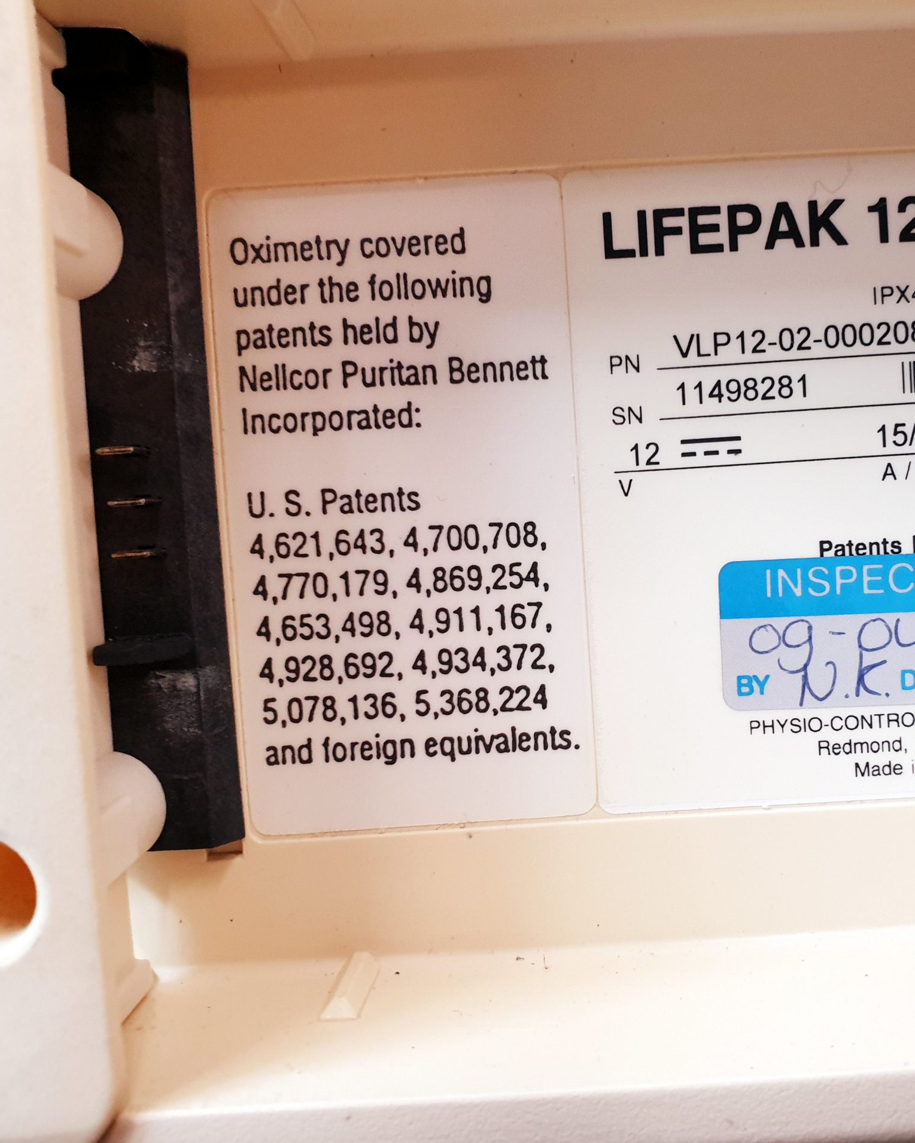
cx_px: 581
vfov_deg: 52.8
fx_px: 1151
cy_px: 573
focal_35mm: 34
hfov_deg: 43.0
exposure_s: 1/33
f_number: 2.4
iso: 320
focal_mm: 4.3
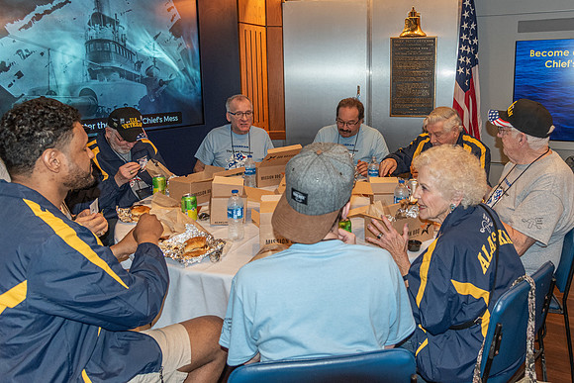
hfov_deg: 61.6
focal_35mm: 30
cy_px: 146
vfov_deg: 43.5
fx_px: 476
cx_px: 347
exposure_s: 1/125
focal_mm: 24
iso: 1800
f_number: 4
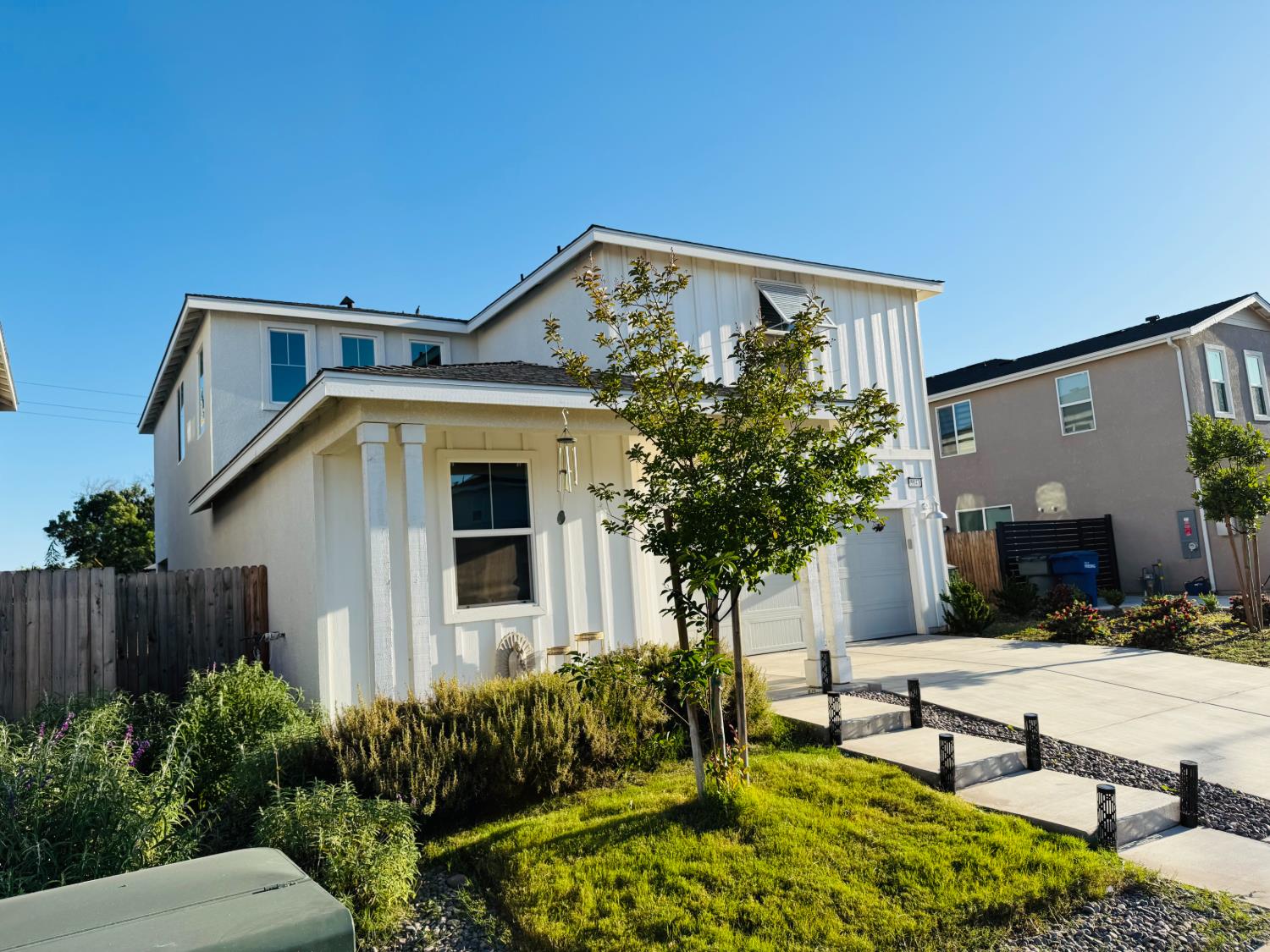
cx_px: 635
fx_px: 881
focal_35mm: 24
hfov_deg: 71.6
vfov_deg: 56.8
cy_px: 476
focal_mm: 6.76
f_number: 1.78
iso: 80
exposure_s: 1/3425
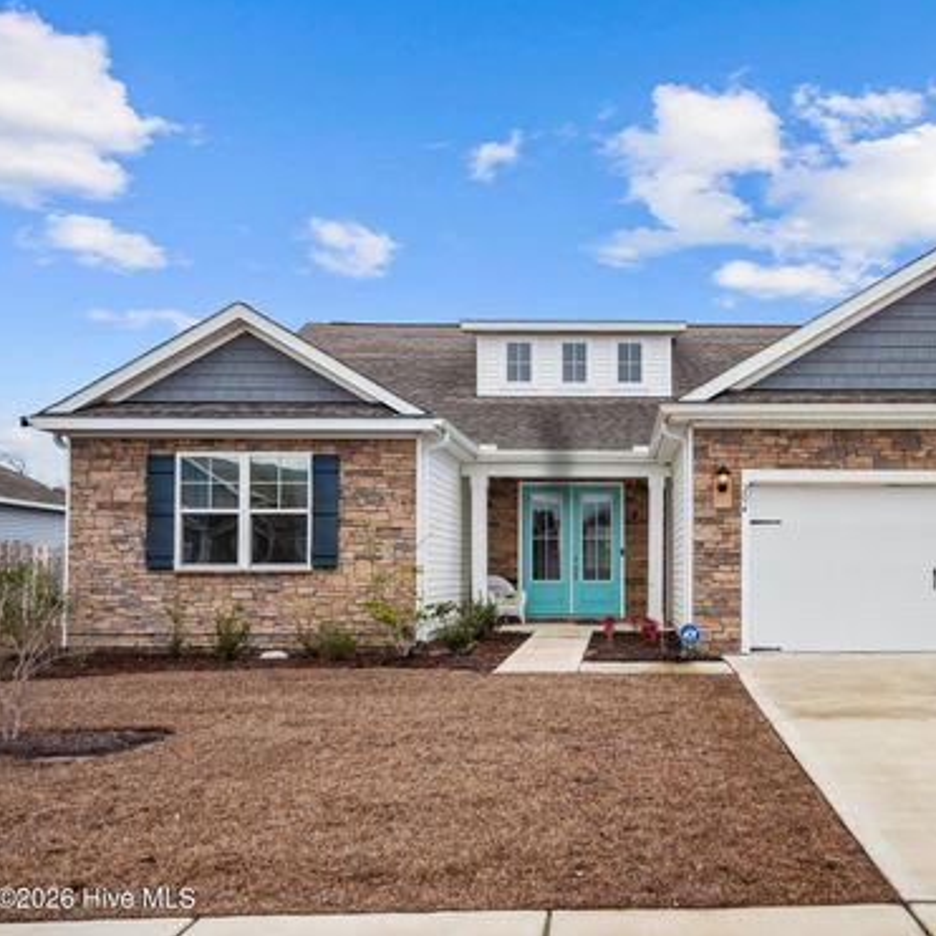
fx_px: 948
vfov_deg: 52.5
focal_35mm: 31
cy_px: 468
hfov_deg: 51.6
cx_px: 623
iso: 200
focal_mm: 13
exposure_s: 1/250
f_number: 5.6
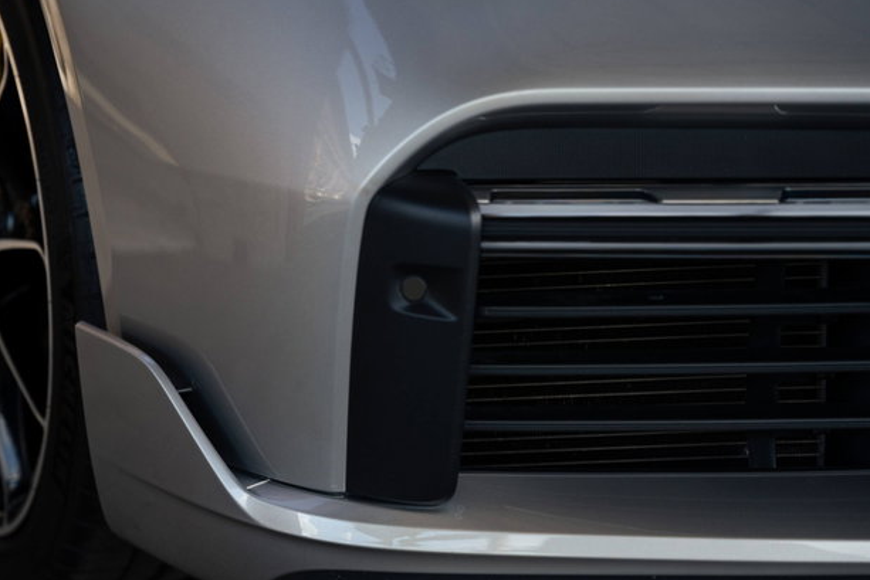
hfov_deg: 24.1
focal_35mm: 84
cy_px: 359
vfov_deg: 16.3
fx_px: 2030
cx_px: 338
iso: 250
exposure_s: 1/250
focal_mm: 67.1
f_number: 2.8
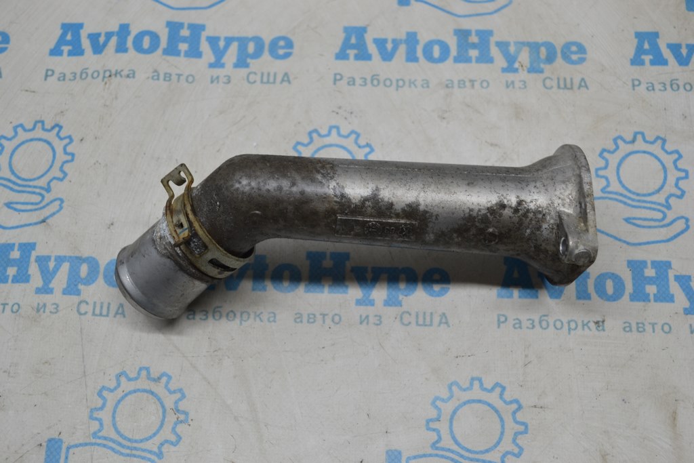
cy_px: 232
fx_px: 983
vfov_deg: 26.5
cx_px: 347
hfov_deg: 38.9
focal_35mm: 51
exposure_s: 1/100
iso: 400
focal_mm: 34
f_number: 5
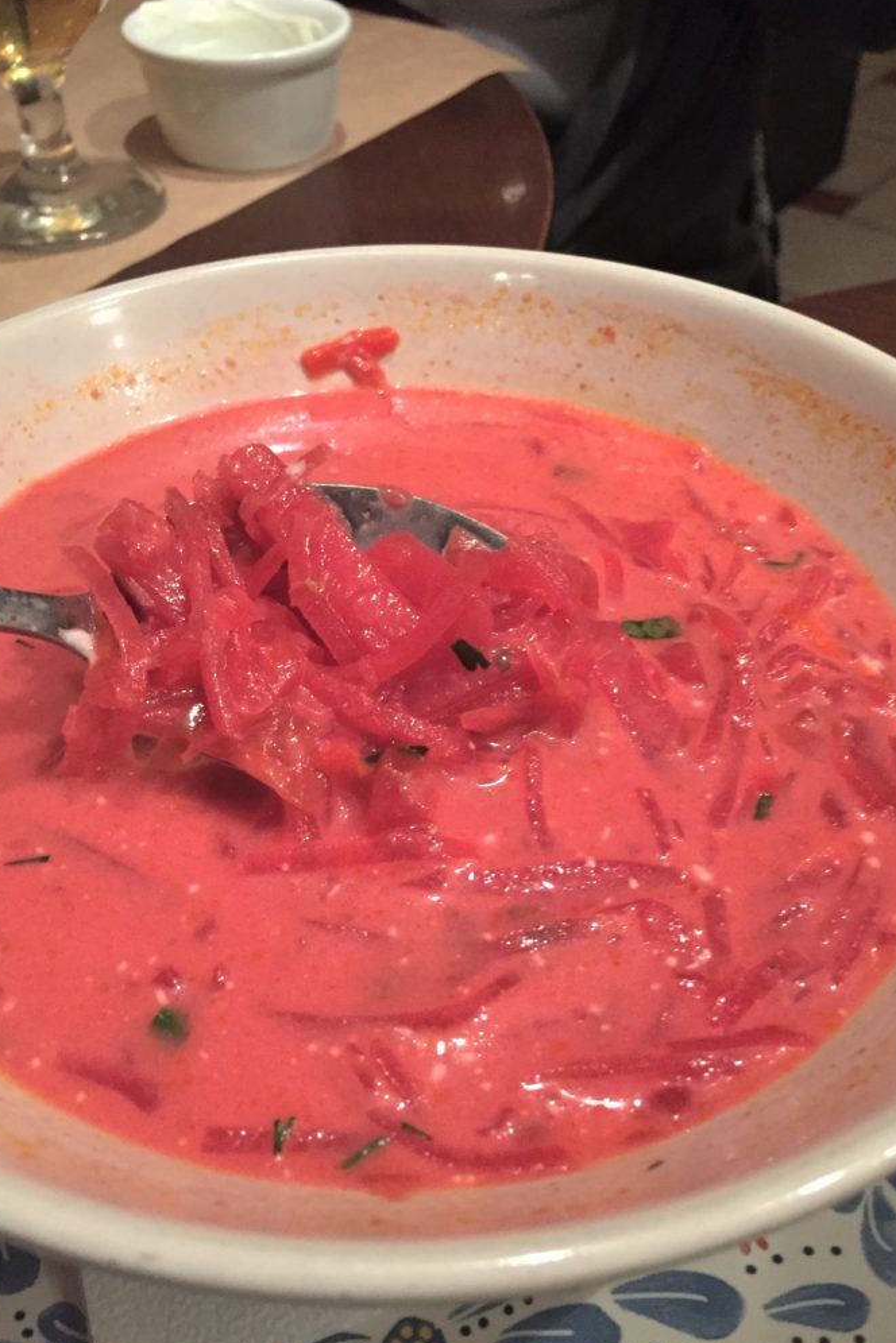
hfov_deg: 42.3
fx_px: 1157
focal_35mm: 31
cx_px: 476
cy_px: 672
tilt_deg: -45.8
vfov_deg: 60.3
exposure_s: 1/25
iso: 250
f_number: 2.2
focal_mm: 4.15
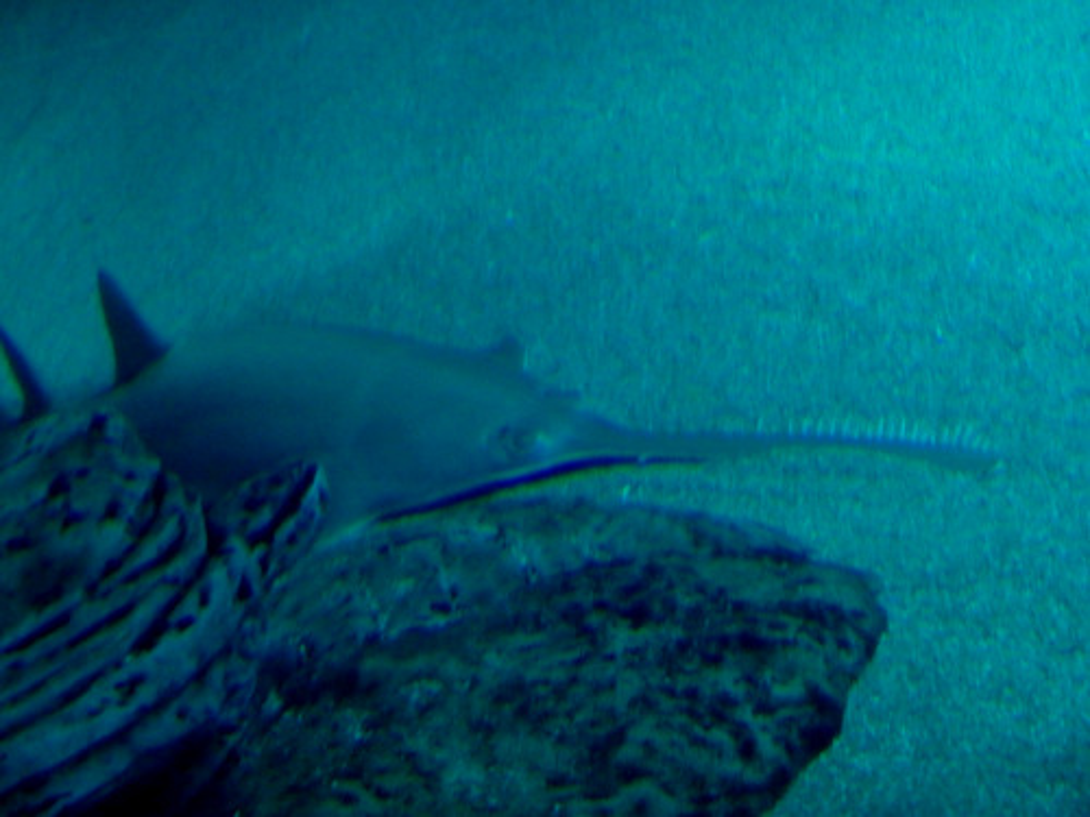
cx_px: 545
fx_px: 1543
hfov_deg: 38.9
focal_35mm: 49
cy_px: 408
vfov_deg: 29.7
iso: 1600
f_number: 4.9
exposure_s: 1/10
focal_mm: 8.8
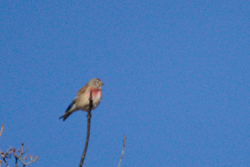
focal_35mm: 600
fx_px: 4170
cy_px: 84
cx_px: 125
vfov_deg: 2.3
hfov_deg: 3.4
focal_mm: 600
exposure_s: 1/5000
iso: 1000
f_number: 6.3
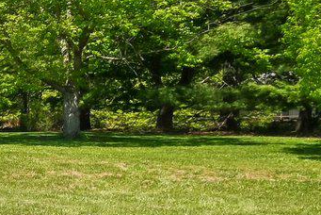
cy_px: 169
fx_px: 750
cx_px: -516
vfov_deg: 16.2
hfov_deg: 13.6
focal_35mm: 84
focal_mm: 14
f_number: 8
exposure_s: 1/320
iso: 100
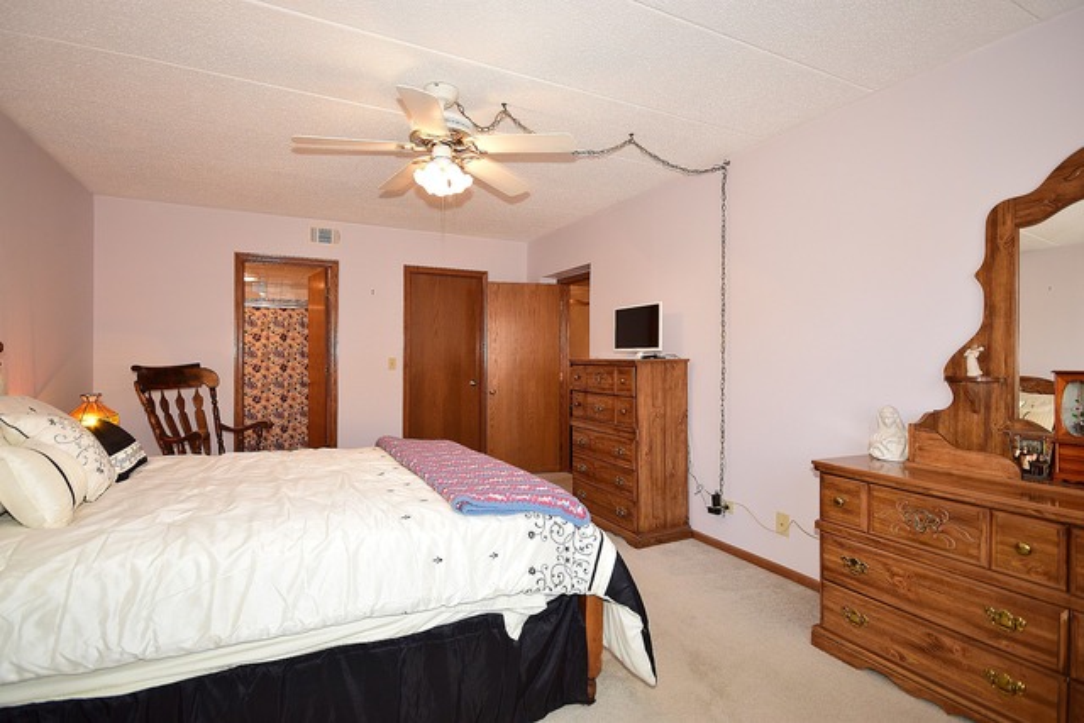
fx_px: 542
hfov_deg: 90.0
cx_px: 542
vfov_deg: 67.4
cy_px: 362
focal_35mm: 18
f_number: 6.3
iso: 500
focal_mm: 12
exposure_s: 1/60
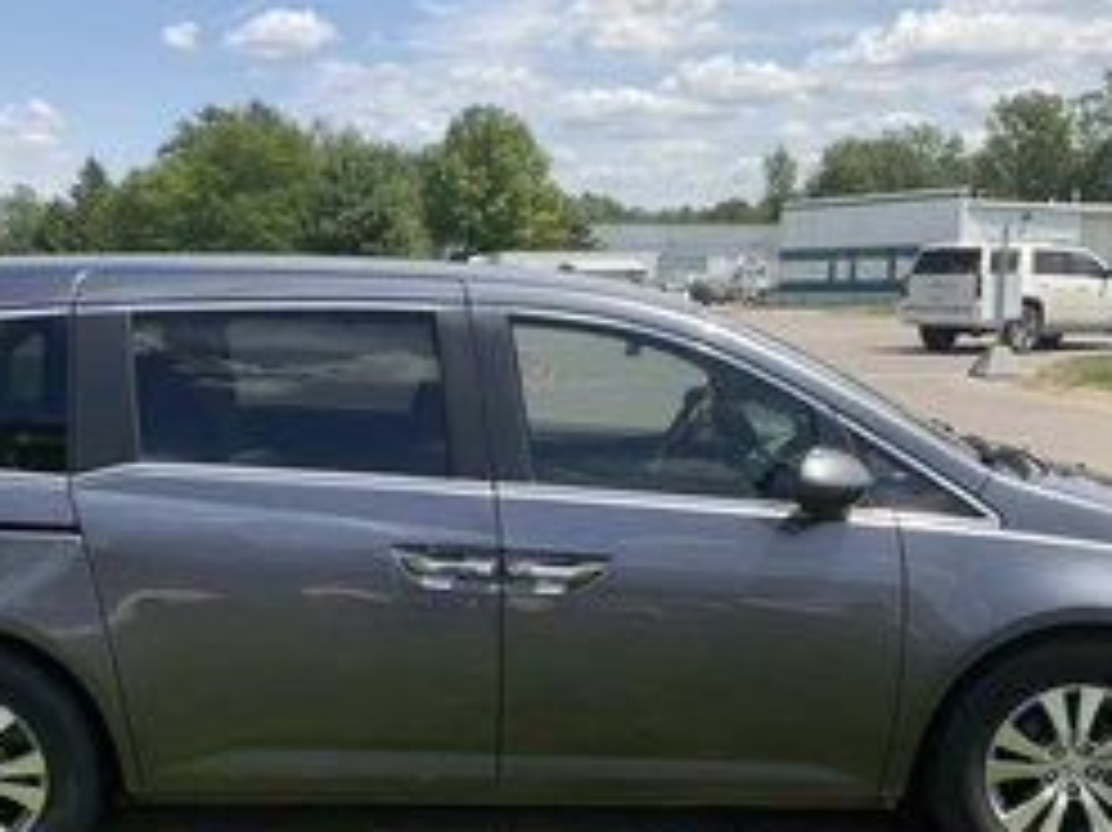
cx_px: 446
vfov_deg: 30.6
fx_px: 1509
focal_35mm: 47
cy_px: 562
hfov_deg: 40.3
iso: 25
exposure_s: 1/1342
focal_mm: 3
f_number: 1.8
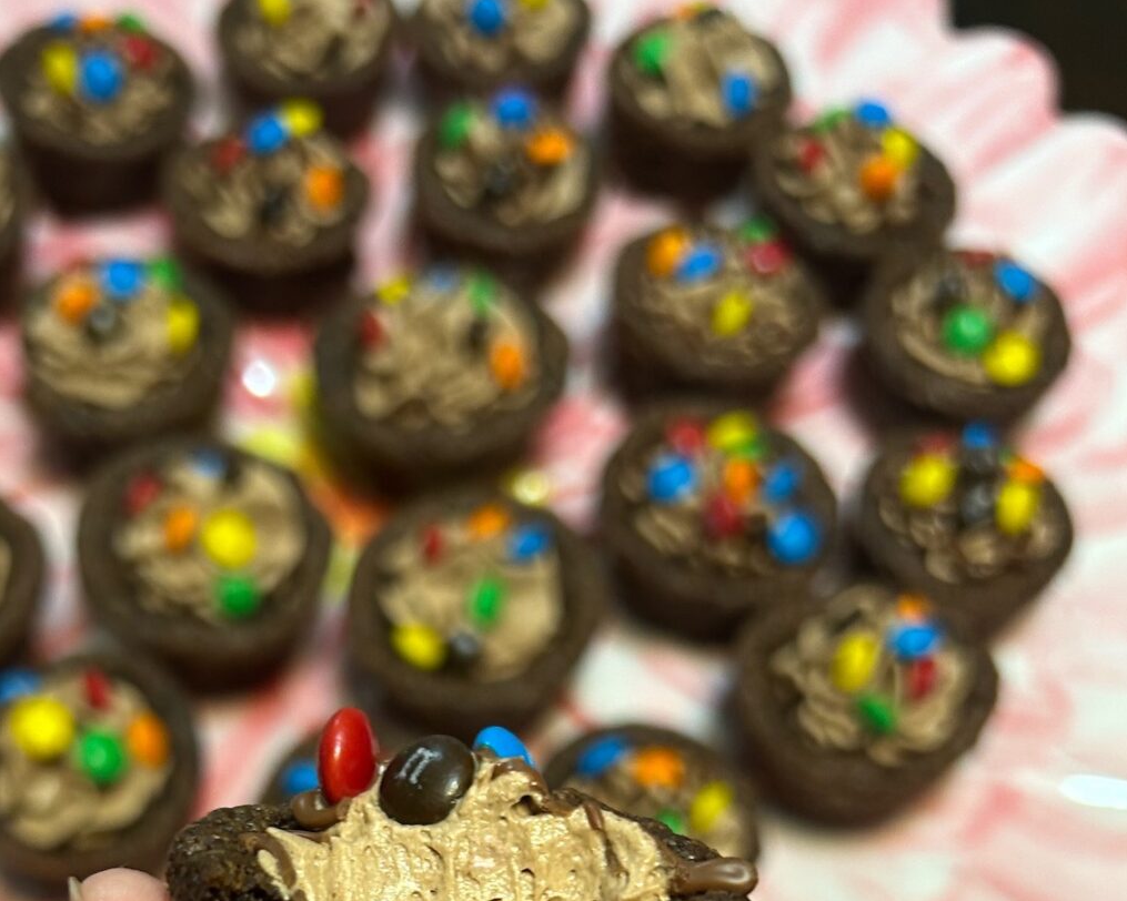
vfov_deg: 40.8
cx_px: 335
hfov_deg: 49.0
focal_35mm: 36
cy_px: 579
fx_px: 1201
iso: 125
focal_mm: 5.7
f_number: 1.5
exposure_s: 1/60
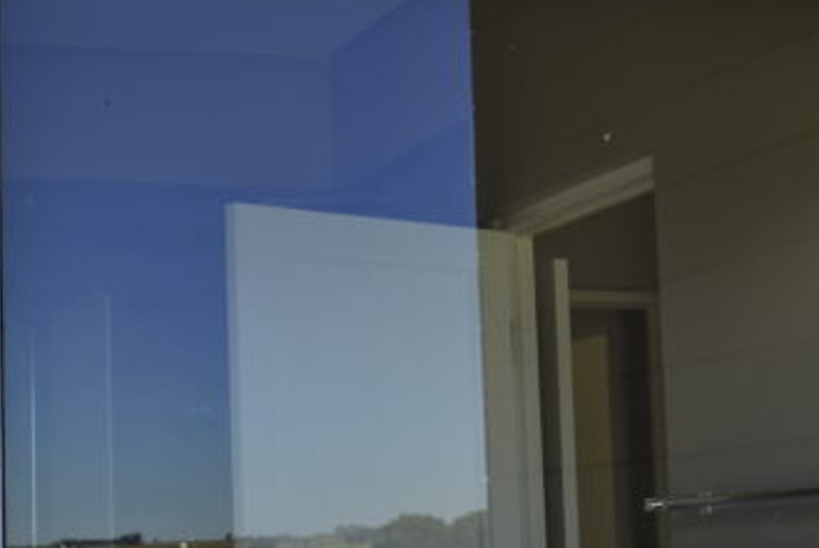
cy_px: 349
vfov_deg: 16.7
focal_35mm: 82
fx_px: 1867
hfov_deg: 24.7
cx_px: 466
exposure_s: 1/100
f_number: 8
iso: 200
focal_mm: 30
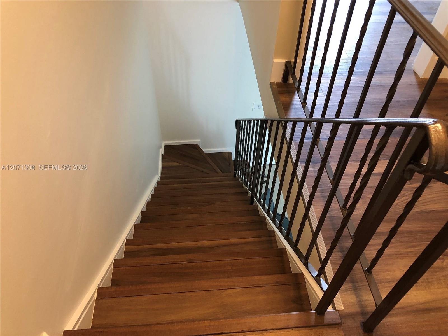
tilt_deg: -48.5
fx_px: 362
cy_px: 168
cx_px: 224
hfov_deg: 63.4
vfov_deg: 49.7
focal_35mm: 28
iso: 80
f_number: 1.8
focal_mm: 3.99
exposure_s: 1/15
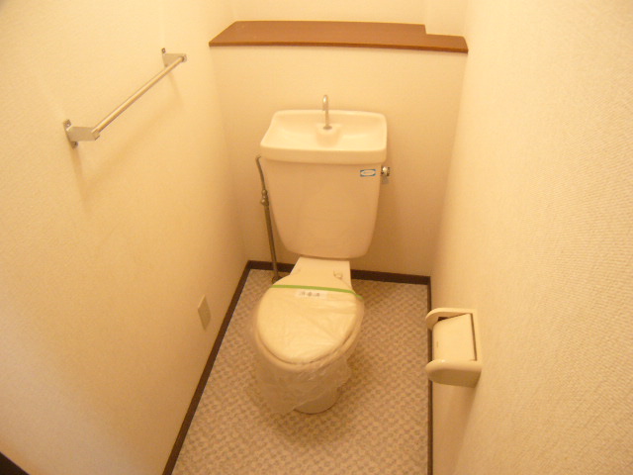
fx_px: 640
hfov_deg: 52.6
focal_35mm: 35
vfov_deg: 40.7
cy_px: 238
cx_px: 316
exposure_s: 1/8
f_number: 2.8
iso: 200
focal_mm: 5.8
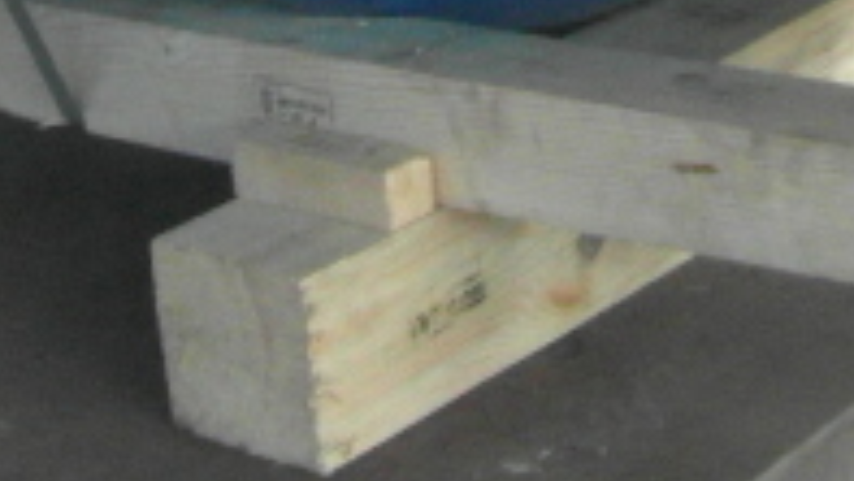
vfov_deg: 8.3
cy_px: -594
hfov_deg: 15.5
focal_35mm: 136
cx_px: 824
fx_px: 3081
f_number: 3.2
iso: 320
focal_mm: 4
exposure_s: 1/30
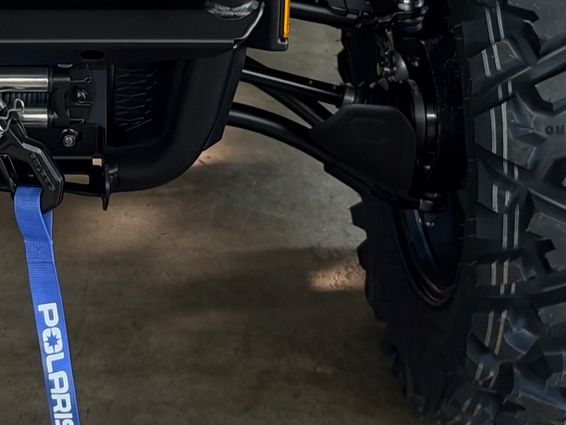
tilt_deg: -16.1
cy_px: -227
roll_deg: -1.5
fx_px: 1684
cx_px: 54
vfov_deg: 13.5
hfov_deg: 18.7
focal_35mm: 103
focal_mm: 6.93
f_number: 1.48
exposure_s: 1/60
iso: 320
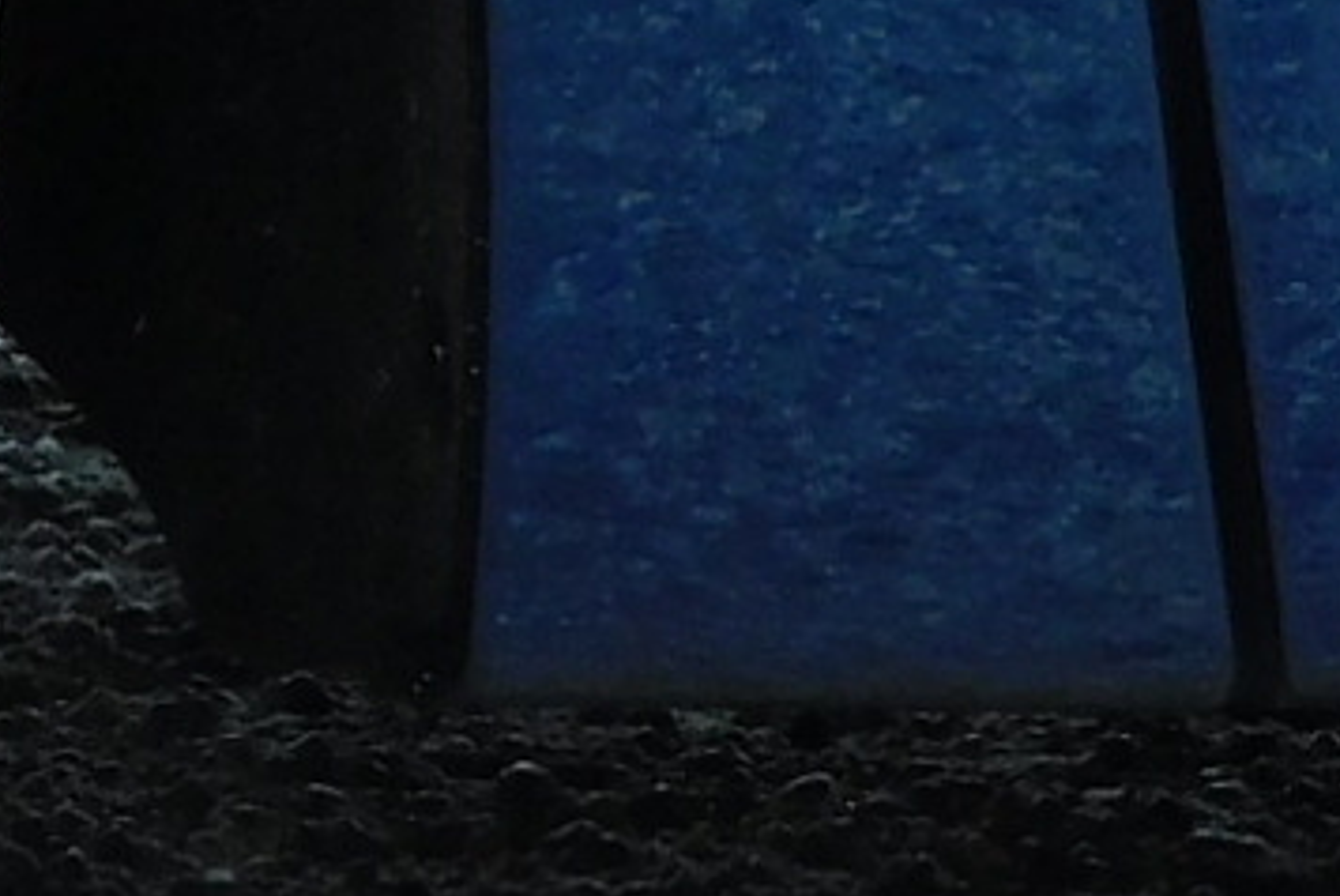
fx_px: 33340
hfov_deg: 2.3
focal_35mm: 895
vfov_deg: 1.5
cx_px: -2582
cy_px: -128
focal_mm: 24.2
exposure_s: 1/160
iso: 125
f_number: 5
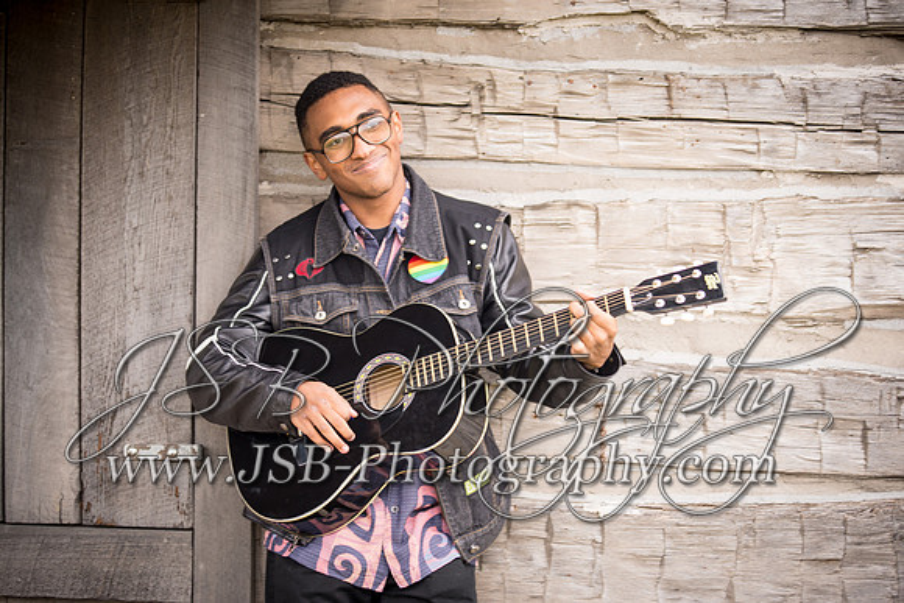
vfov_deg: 13.7
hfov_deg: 20.4
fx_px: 2512
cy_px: 302
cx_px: 452
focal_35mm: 100
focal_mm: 100
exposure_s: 1/30
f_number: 2.8
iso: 200
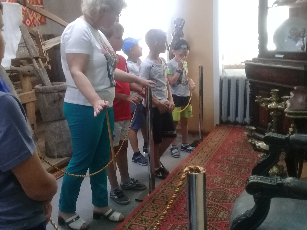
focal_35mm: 38
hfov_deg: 49.0
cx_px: 160
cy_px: 111
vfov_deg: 37.7
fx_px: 337
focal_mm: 3.3
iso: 200
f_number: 2.2
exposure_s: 1/25
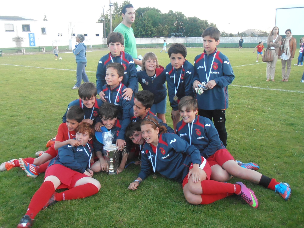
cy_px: 114
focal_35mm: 37
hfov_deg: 50.1
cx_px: 152
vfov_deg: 38.7
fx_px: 325
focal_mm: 6.61
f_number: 3.9
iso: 400
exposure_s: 1/160
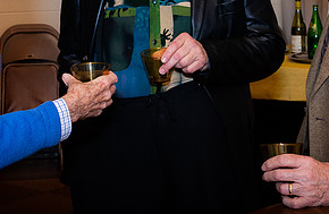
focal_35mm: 97
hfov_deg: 21.2
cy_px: -62
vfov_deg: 13.4
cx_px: 184
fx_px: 880
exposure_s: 1/60
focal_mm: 26
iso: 640
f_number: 5.6
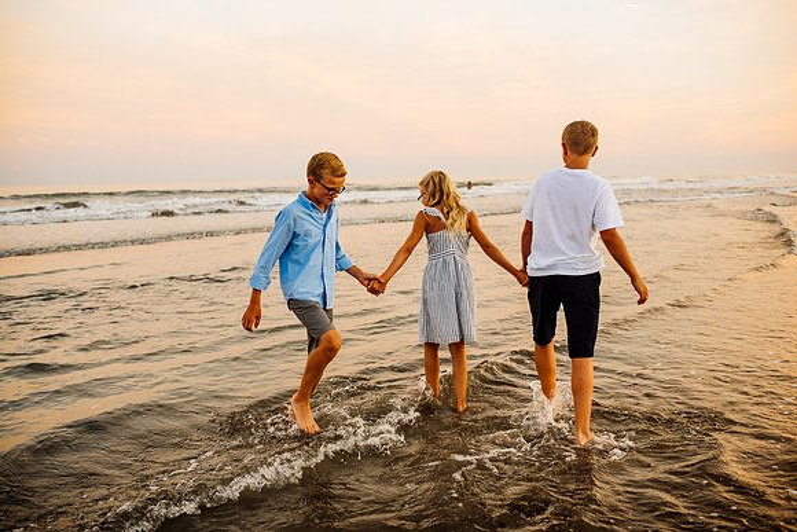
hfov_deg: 54.4
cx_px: 398
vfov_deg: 37.9
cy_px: 266
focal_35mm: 35
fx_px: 775
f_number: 2.8
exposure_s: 1/320
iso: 320
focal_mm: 35
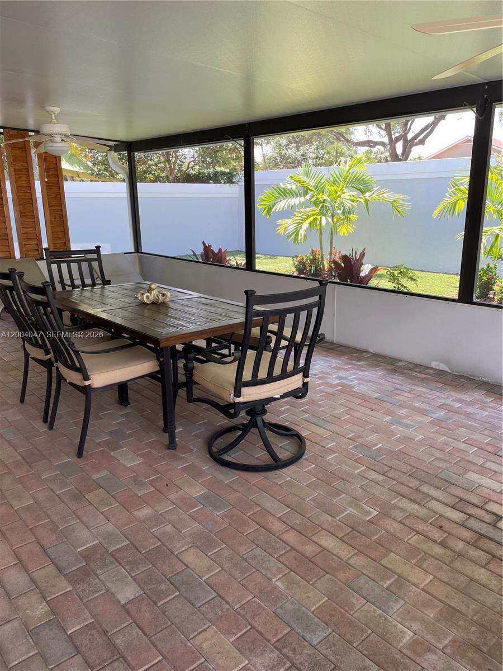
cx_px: 252
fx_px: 504
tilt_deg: -13.0
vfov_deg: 67.3
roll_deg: +1.4
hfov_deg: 53.1
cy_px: 336
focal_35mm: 26
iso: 32
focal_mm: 4.2
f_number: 1.6
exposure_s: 1/145
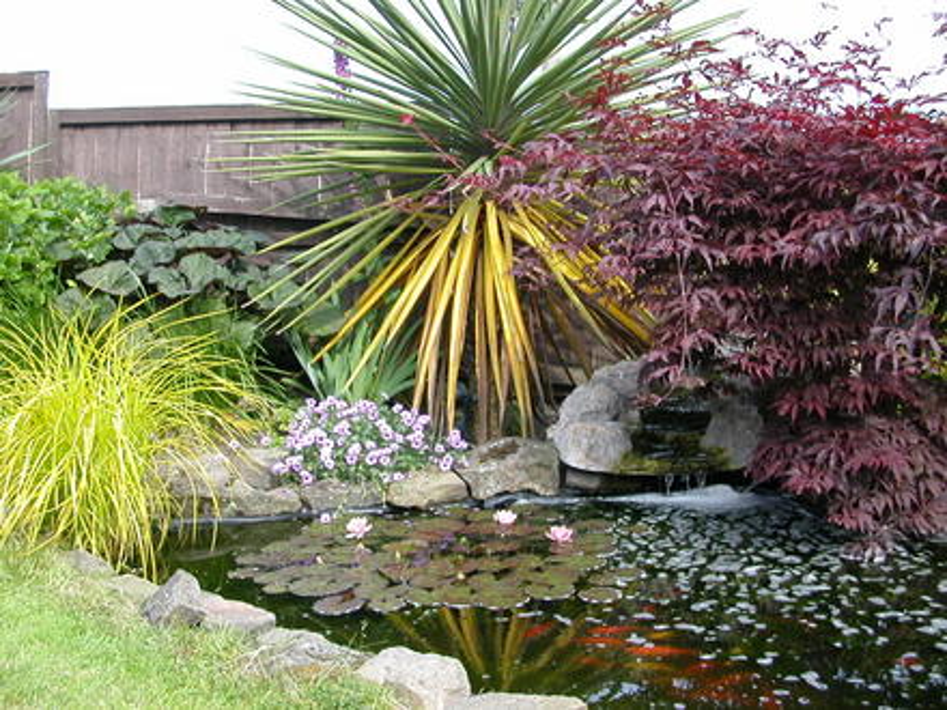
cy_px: 355
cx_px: 474
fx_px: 1012
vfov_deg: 38.7
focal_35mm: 37
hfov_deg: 50.1
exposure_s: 1/278
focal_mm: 5.6
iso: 100
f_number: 2.7
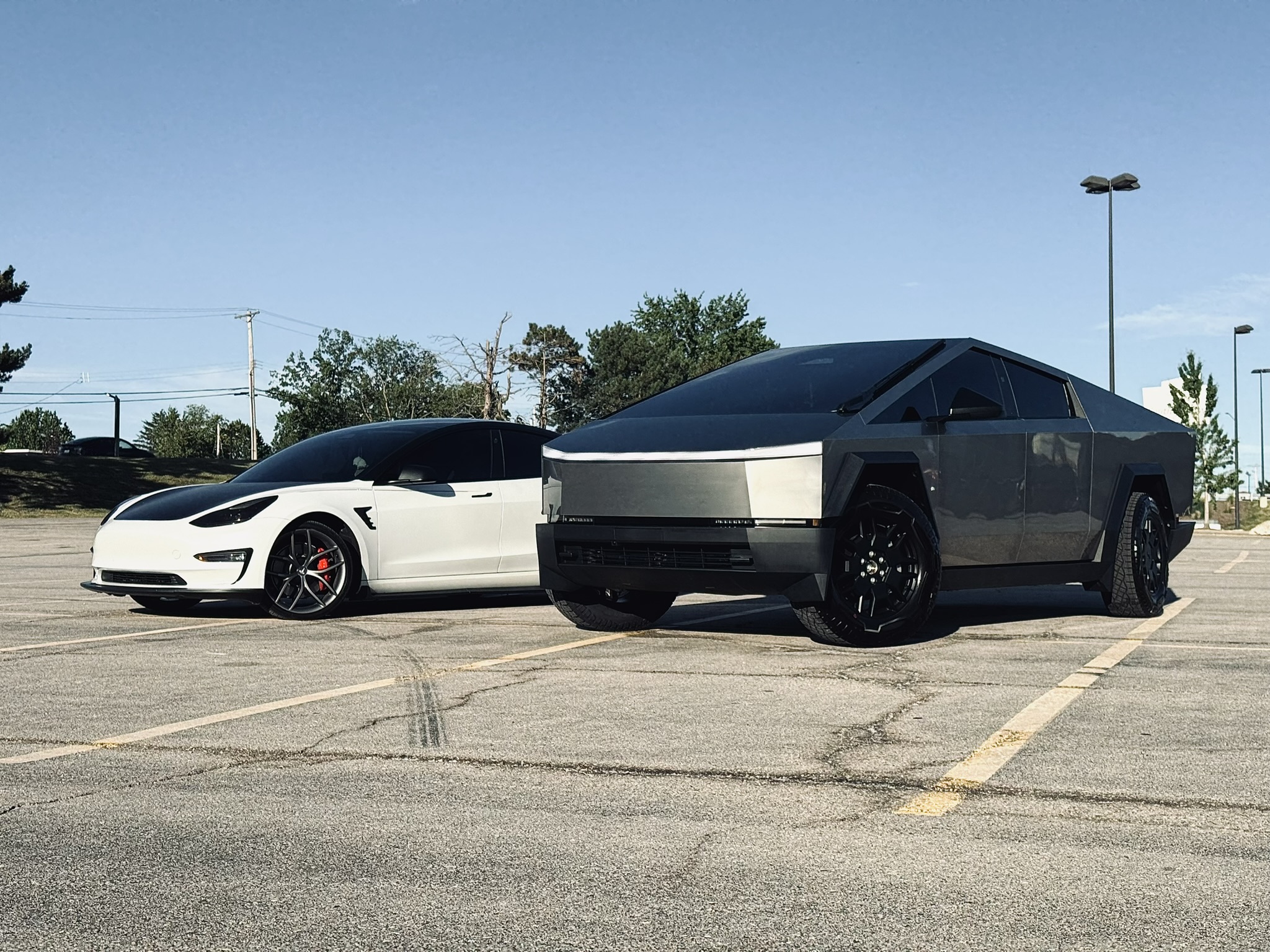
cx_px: 635
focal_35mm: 48
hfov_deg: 39.7
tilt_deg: +3.0
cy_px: 476
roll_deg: +0.1
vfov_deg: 30.3
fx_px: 1761
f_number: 1.78
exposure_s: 1/4310
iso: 64
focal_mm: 6.76
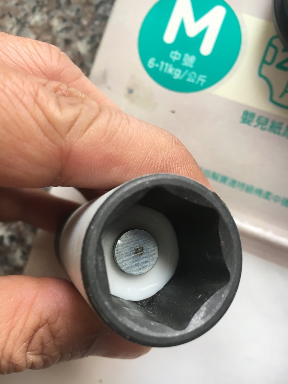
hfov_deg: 48.2
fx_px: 322
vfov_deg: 61.7
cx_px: 144
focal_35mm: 29
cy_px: 192
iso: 25
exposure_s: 1/40
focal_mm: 4.15
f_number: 2.2
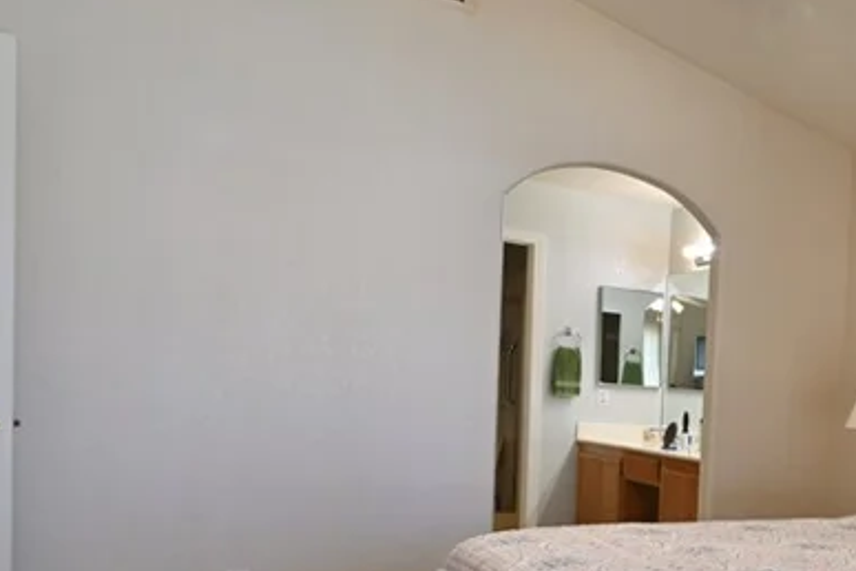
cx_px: 1048
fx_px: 880
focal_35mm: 37
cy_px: 446
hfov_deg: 37.7
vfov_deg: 35.0
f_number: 9
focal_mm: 14
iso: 640
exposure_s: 1/30
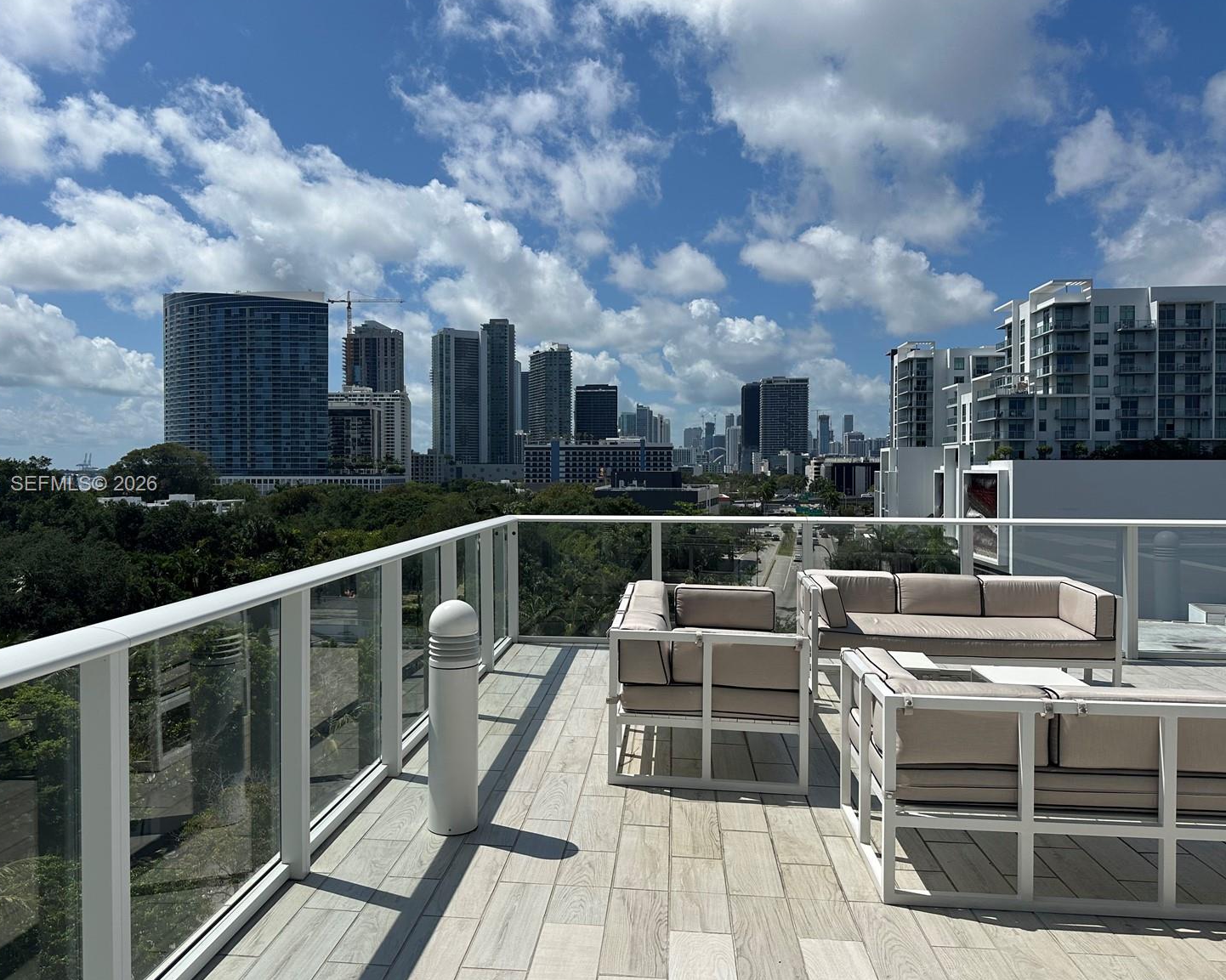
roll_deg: +0.1
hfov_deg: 66.0
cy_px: 485
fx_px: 943
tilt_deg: -0.7
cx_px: 573
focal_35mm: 26
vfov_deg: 54.9
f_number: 1.78
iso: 80
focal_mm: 6.86
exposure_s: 1/12048
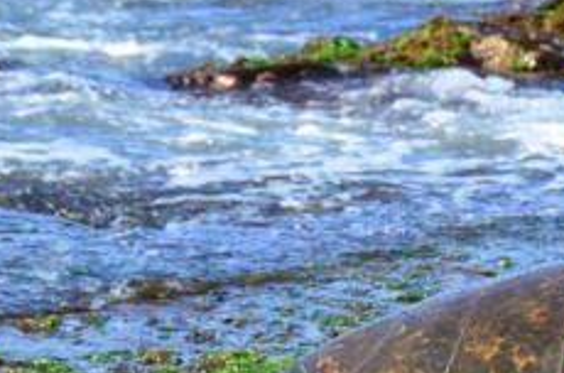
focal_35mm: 334
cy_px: 384
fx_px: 5218
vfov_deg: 4.1
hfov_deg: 6.2
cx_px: 677
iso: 400
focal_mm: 80
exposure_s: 1/640
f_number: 8
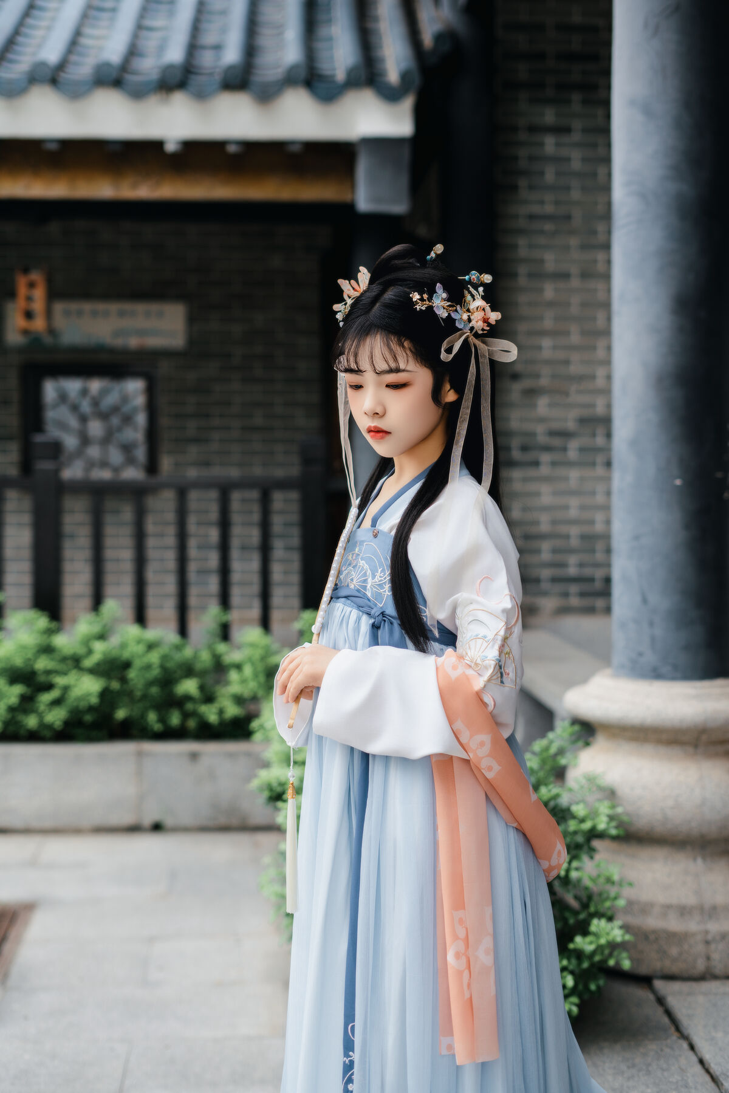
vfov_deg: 39.6
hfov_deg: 27.0
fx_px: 1518
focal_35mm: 50
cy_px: 546
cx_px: 364
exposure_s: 1/250
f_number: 2.5
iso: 125
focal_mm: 50
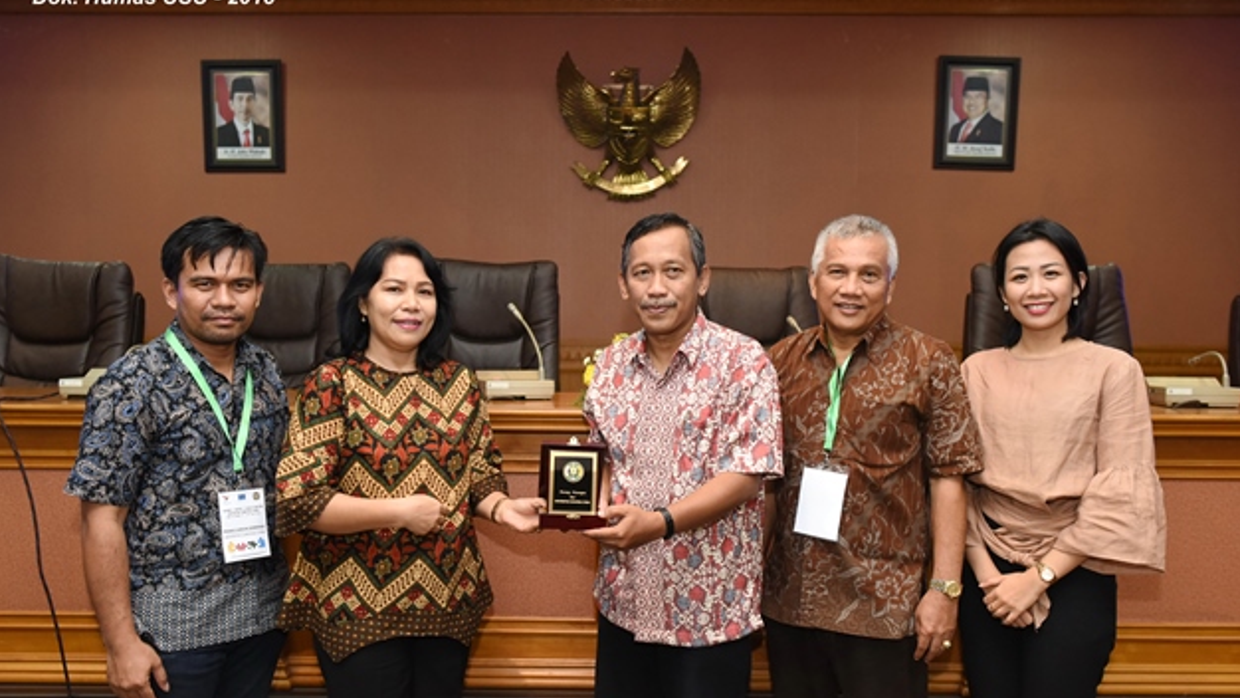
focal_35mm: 30
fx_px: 986
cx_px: 618
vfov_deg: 38.9
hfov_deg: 64.3
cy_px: 384
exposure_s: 1/160
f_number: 4
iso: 2000
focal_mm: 28
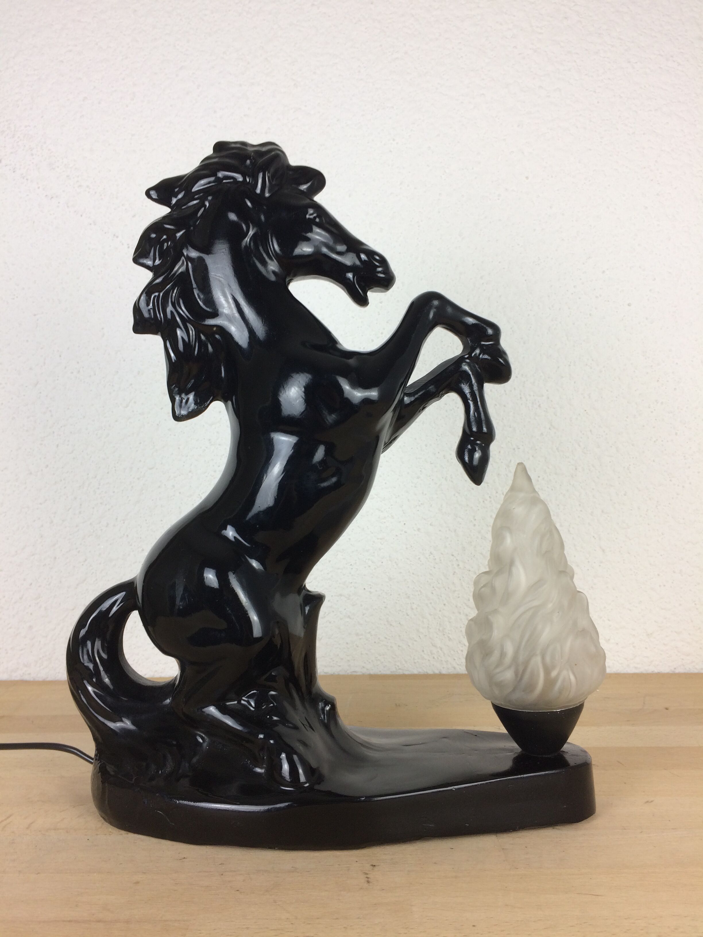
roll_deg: +2.1
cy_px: 468
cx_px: 352
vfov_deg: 61.7
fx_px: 785
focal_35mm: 29
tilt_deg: -0.4
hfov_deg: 48.2
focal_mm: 4.15
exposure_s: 1/50
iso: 40
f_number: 2.2
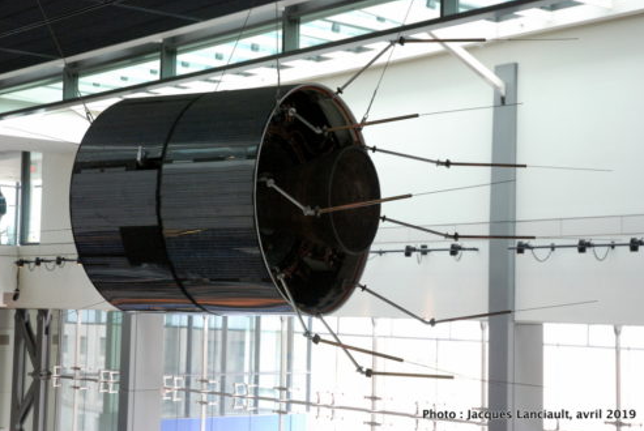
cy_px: 215
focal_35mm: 73
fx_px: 1307
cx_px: 325
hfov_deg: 27.7
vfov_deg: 18.7
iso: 1000
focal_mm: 48
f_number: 4.5
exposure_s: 1/30
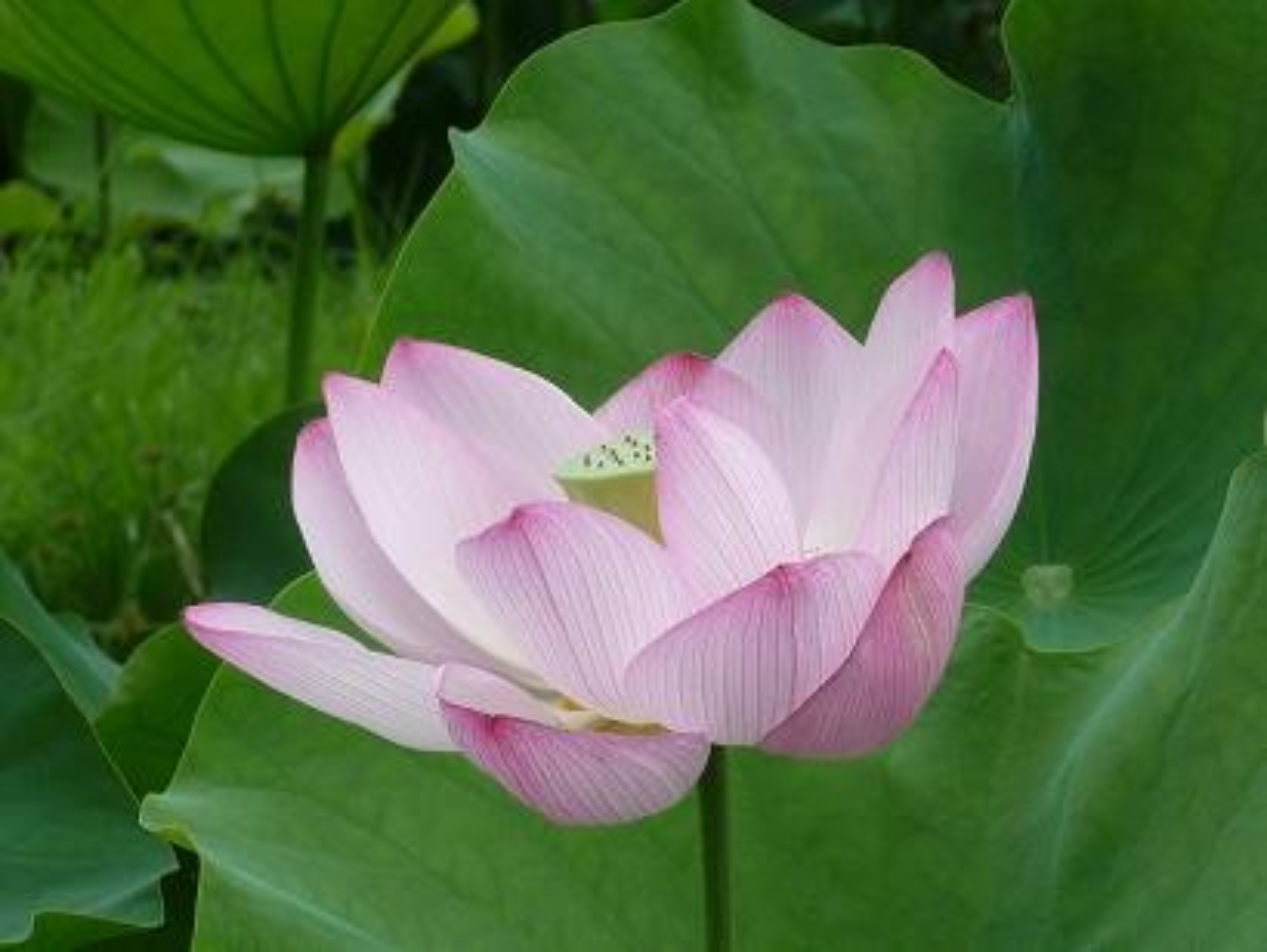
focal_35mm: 285
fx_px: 10438
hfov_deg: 6.9
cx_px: 634
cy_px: 476
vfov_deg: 5.2
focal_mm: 29.1
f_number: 4.8
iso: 100
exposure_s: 1/320
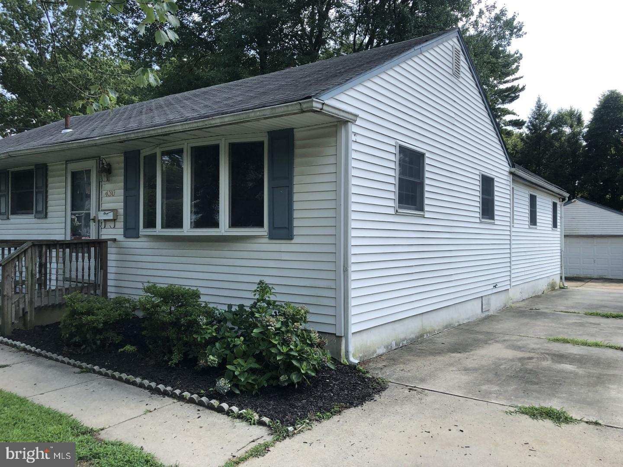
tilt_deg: +1.9
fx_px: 504
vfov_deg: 49.7
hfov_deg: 63.4
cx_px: 312
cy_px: 234
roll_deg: +0.0
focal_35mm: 28
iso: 20
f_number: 1.8
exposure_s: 1/867
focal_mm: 3.99
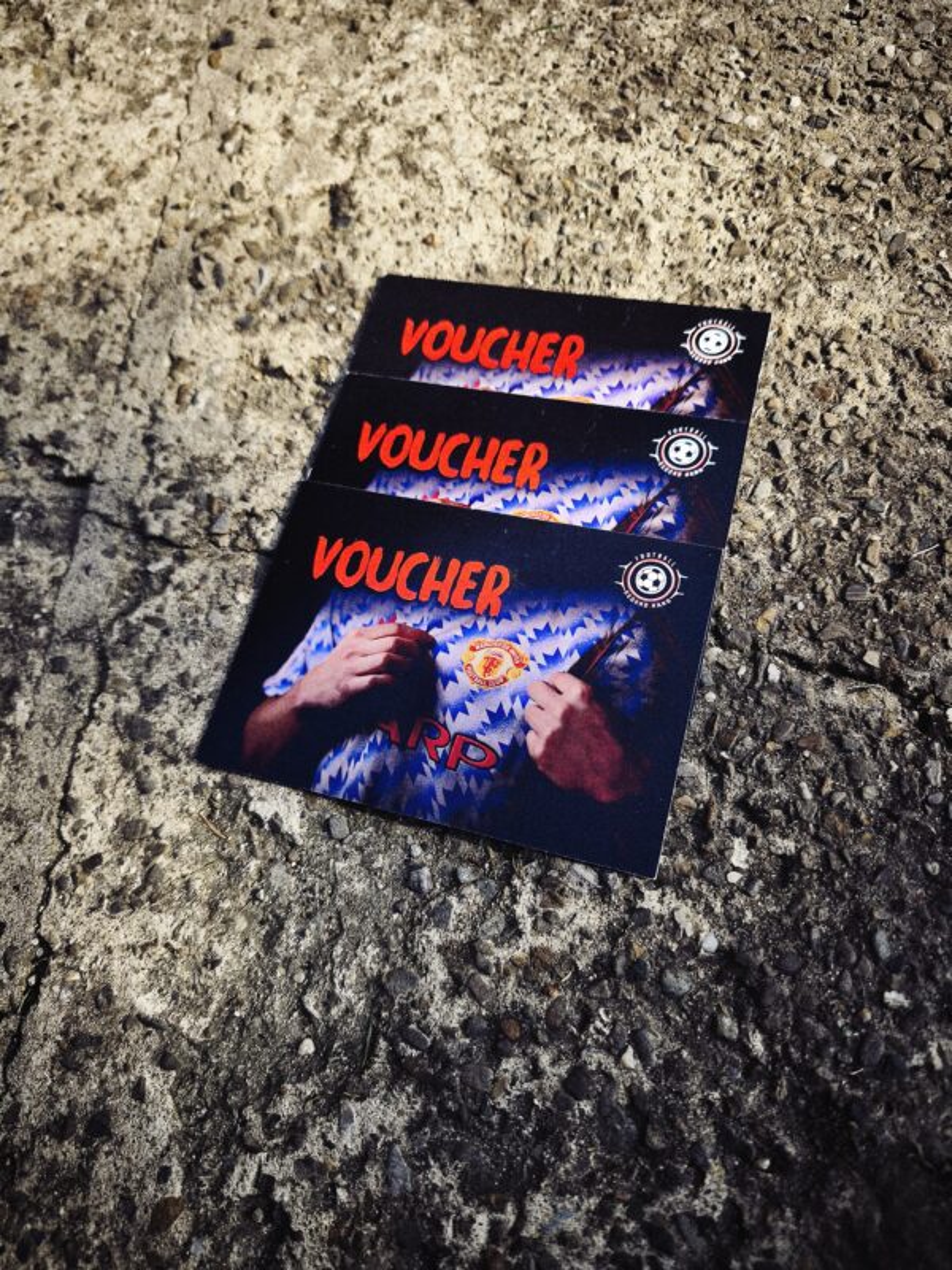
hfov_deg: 58.9
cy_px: 635
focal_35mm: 23
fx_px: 843
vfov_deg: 73.9
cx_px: 476
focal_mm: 6.57
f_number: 1.6
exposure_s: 1/651
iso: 50
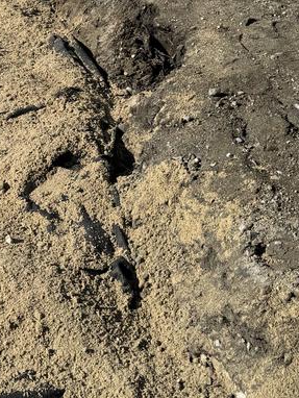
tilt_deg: -15.8
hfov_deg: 21.4
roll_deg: +5.9
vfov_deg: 26.5
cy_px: -45
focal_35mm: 67
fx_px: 771
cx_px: 18
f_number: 1.78
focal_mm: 6.76
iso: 80
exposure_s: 1/3802
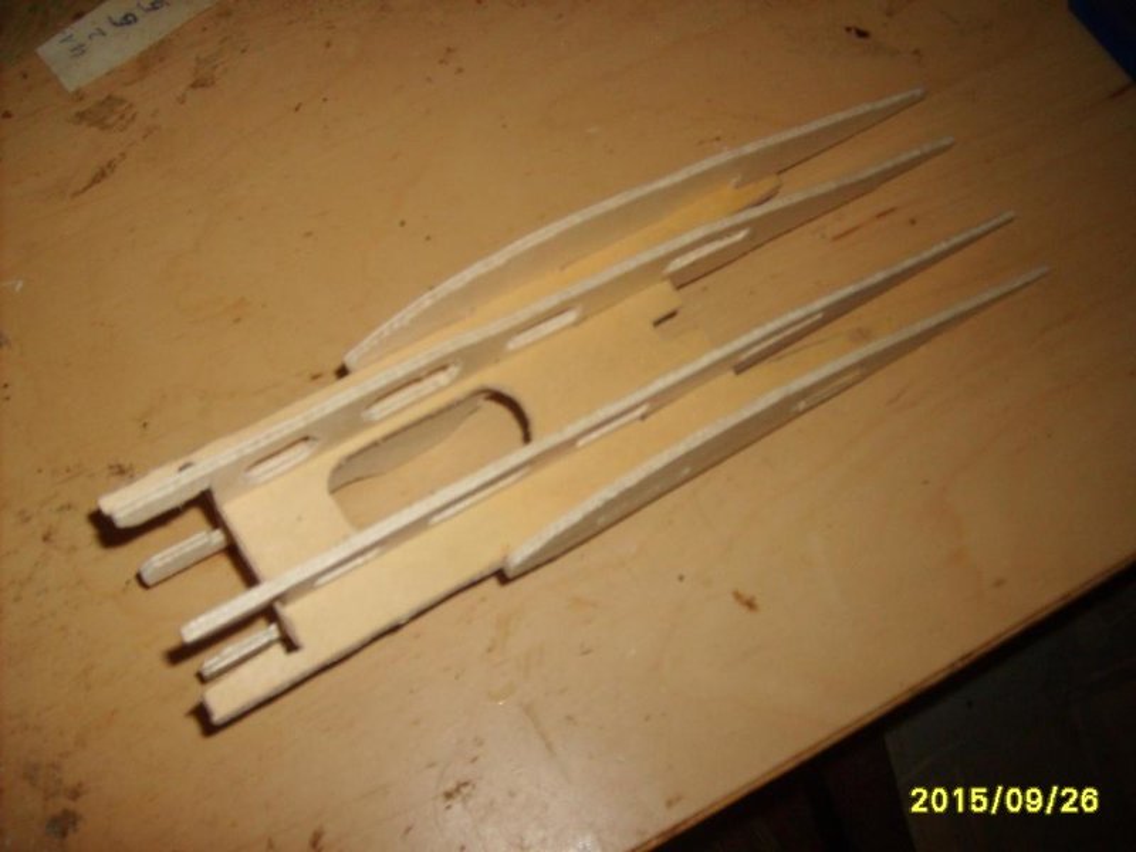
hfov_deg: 52.6
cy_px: 426
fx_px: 1149
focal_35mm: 35
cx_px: 568
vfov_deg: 40.7
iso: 100
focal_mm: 5.8
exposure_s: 1/45
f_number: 2.8
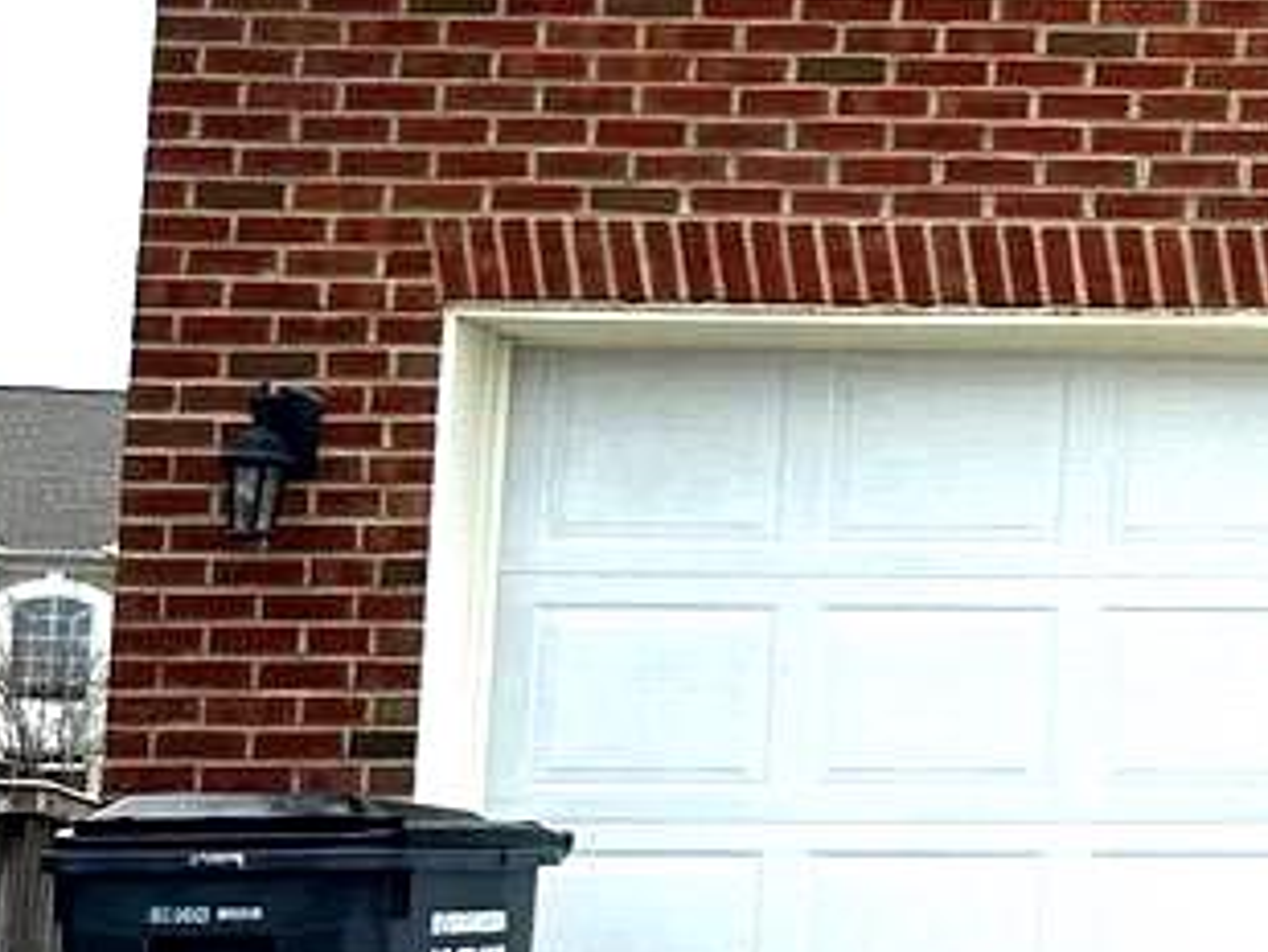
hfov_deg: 10.7
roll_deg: -0.4
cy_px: 283
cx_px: 3028
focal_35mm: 159
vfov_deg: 9.3
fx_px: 5827
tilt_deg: +8.0
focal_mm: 6.86
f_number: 1.78
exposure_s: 1/2353
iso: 80
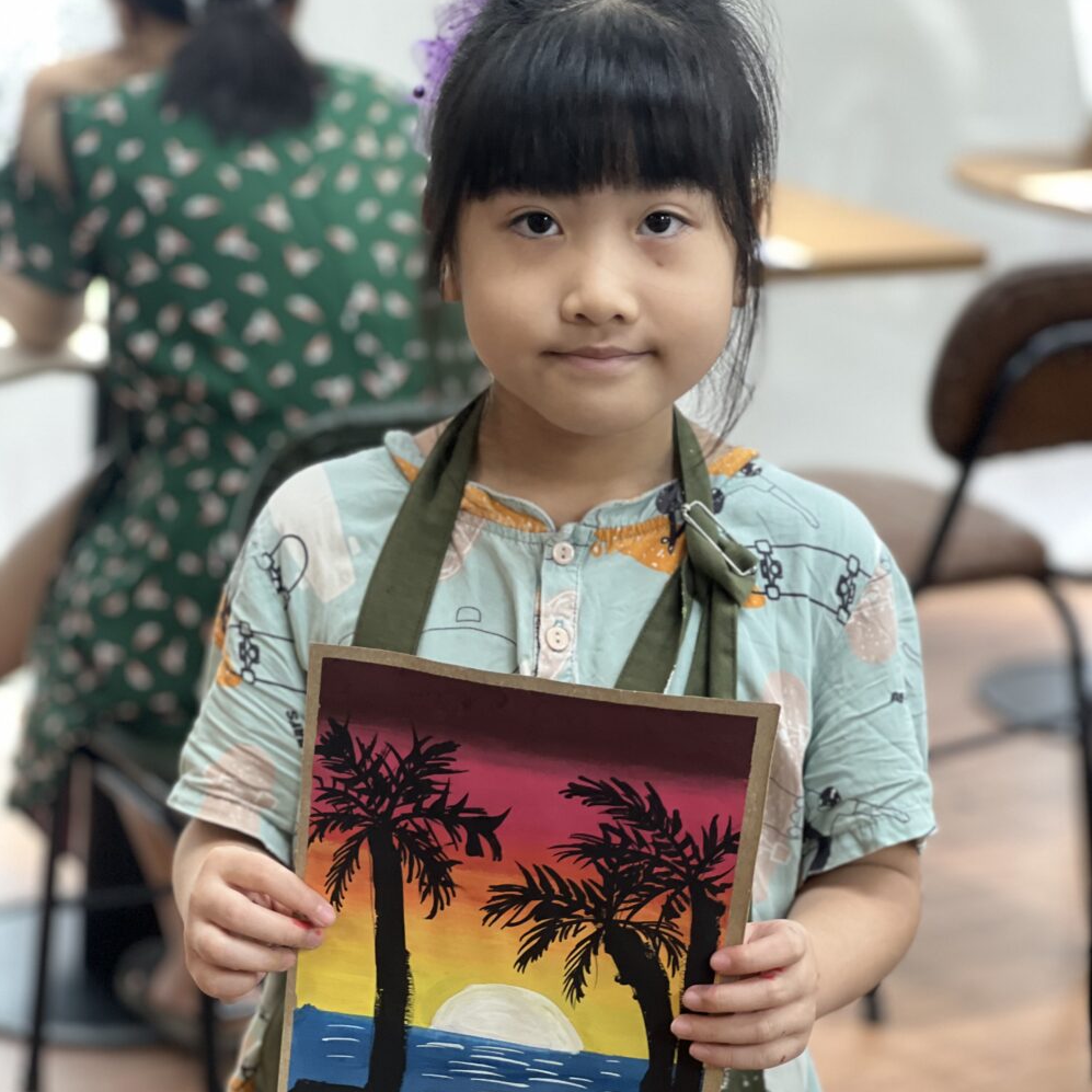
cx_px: 545
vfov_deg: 19.1
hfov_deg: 19.1
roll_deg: -5.2
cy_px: 684
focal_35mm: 91
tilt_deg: -18.1
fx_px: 3248
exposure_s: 1/40
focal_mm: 9
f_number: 2.8
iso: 200
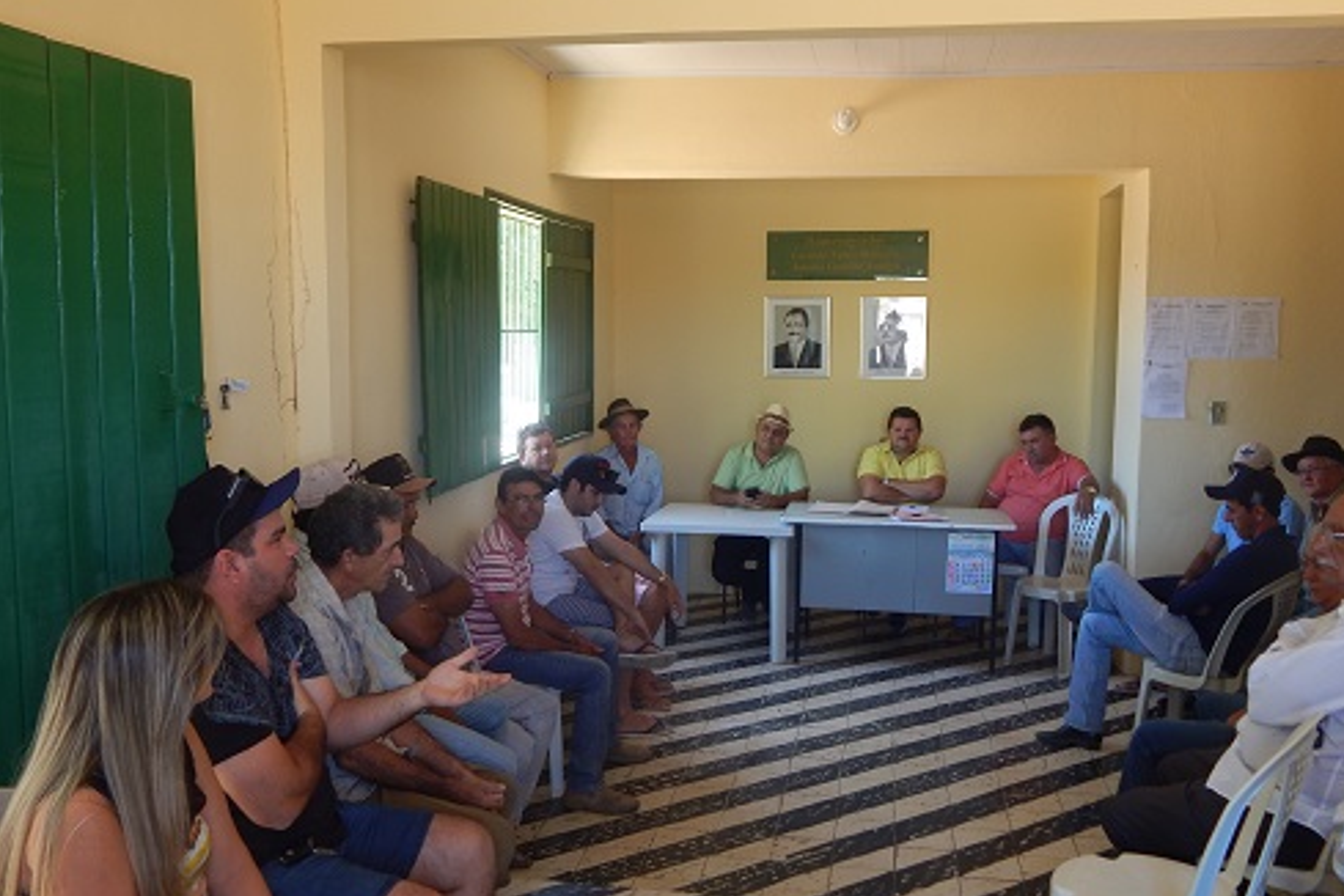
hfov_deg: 57.2
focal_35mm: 33
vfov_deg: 40.0
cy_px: 471
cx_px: 684
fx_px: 1232
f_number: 3.2
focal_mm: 5.6
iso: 125
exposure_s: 1/30
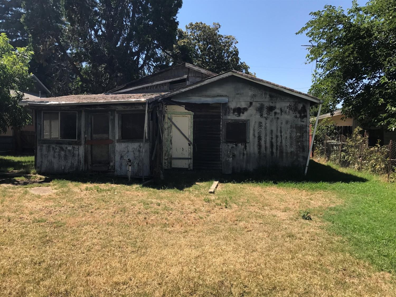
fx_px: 320
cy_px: 148
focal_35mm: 28
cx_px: 198
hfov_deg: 63.5
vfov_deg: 49.7
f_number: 1.8
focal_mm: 3.99
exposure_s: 1/1497
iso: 20
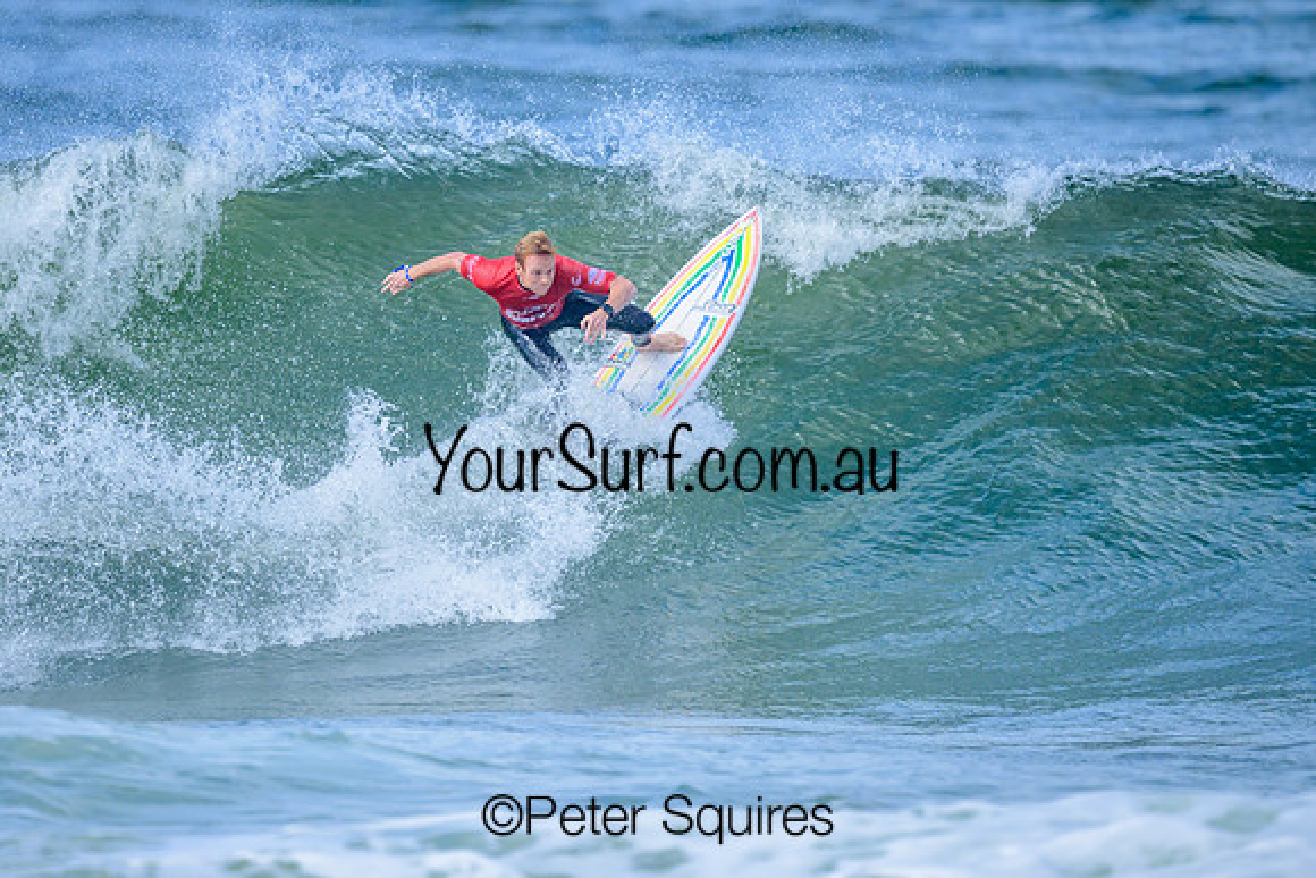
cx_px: 584
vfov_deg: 1.3
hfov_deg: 1.9
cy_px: 441
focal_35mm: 1099
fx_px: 40180
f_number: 6.3
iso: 500
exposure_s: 1/2000
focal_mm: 800
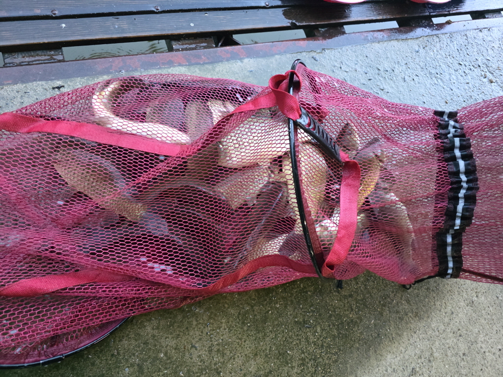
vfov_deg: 58.9
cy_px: 188
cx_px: 252
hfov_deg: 73.9
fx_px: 334
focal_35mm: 23
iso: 2000
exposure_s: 1/120
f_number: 1.7
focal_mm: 6.3
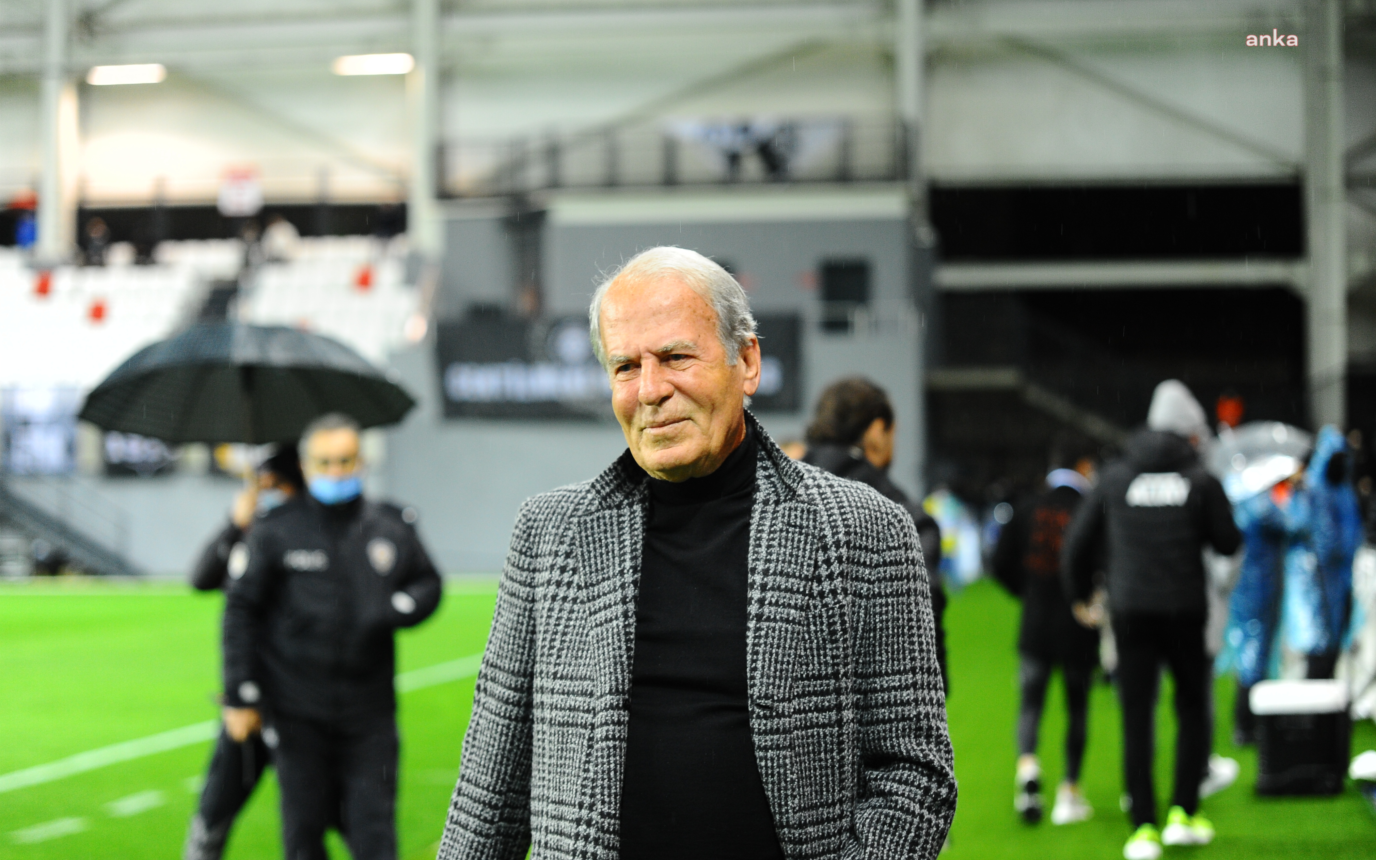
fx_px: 2700
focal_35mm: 72
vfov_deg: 18.1
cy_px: 415
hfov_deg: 28.6
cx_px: 682
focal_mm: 70
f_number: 2.8
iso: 1600
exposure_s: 1/320
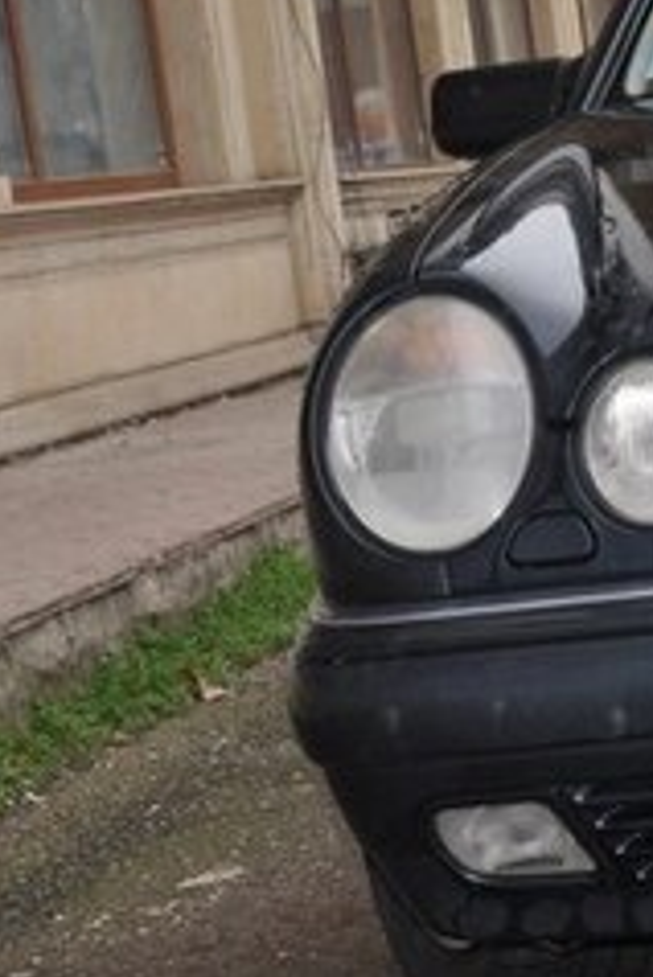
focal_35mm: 141
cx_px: 1051
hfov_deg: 9.4
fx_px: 3831
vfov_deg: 14.5
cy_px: 222
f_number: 6.3
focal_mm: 34
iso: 200
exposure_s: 1/200
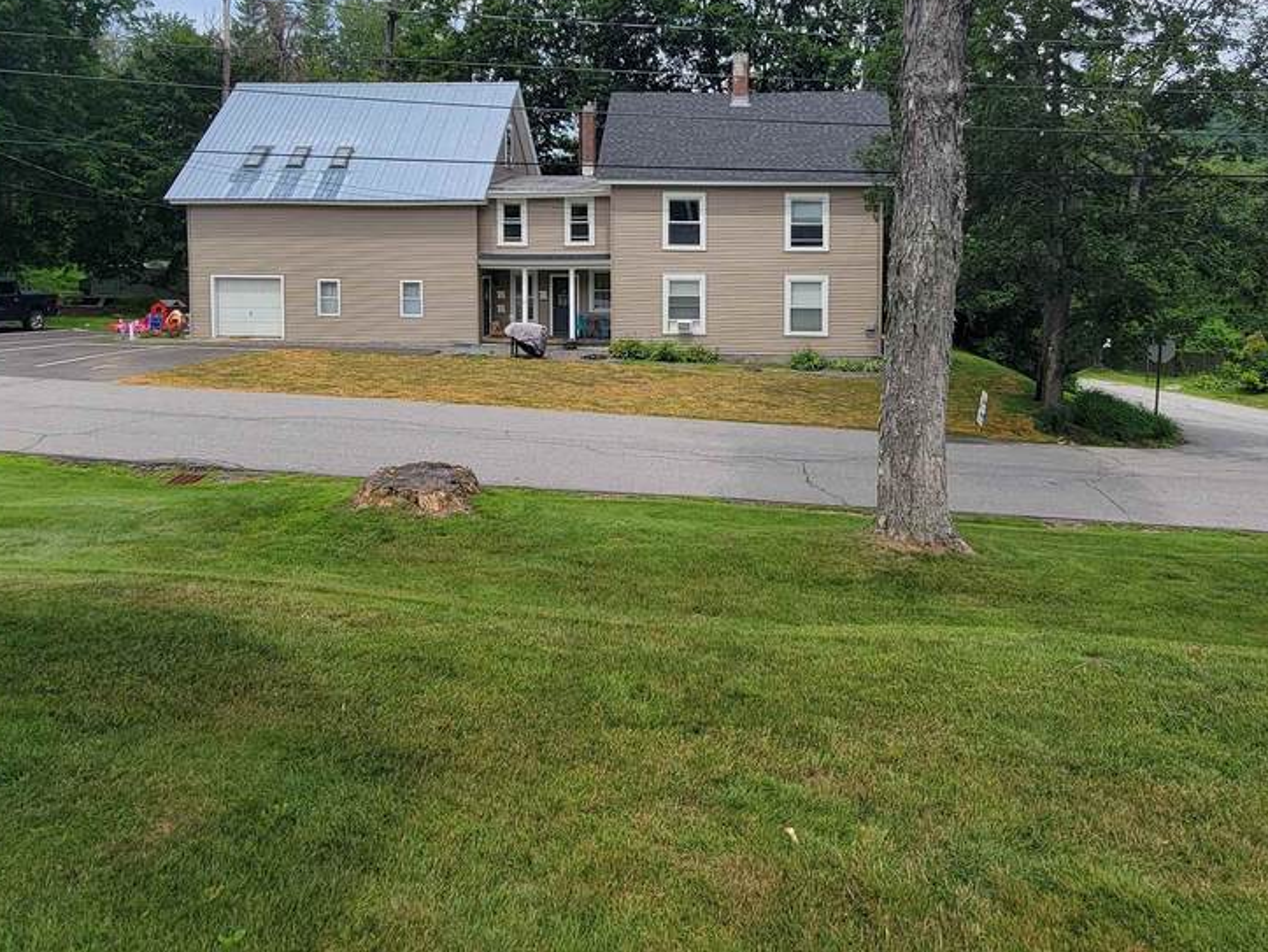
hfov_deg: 73.4
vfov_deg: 56.4
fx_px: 843
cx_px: 735
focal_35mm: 23
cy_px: 252
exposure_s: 1/1659
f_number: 2.2
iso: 50
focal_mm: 2.2
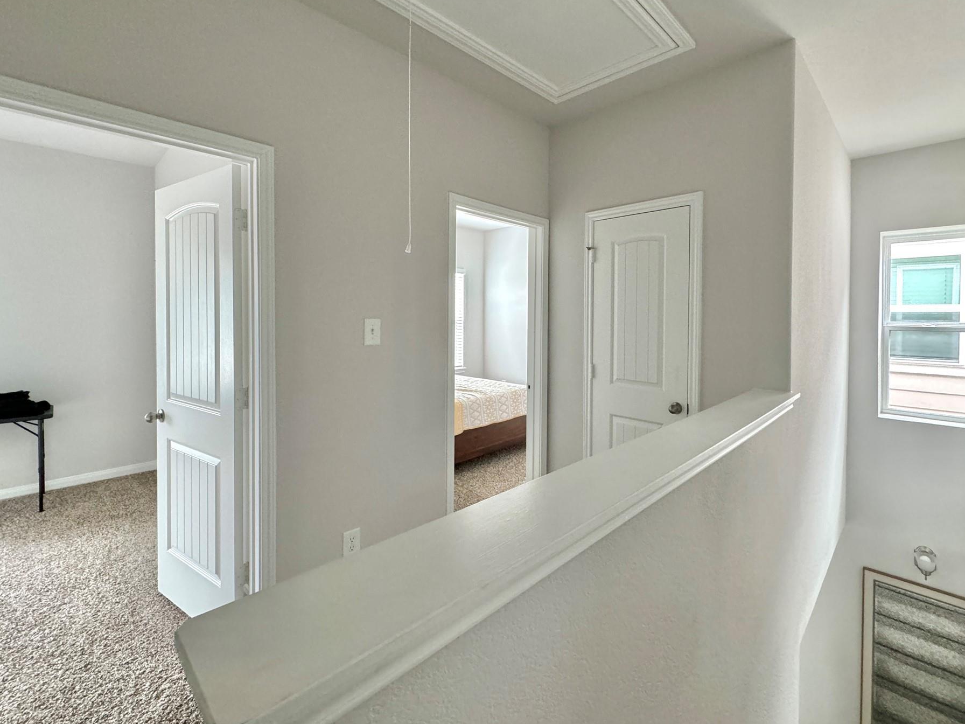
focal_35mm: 16
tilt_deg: -1.1
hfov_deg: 94.4
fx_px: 446
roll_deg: -1.0
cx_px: 508
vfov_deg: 77.8
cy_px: 321
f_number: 2.2
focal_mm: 2.22
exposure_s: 1/80
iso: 320
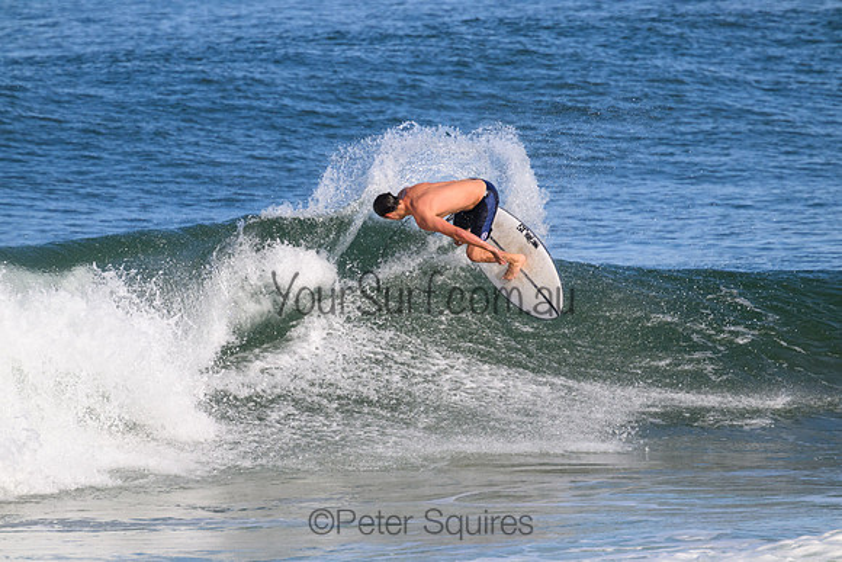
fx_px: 18715
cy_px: 281
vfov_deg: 1.7
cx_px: 421
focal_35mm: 800
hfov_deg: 2.6
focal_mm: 800
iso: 1600
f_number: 11
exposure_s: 1/2000
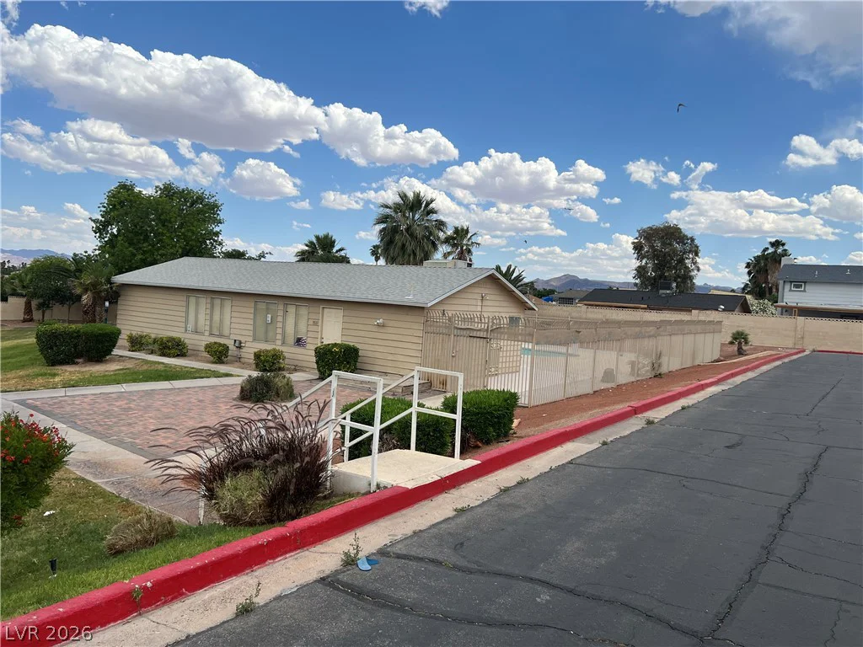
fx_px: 648
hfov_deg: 67.3
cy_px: 324
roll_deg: -4.1
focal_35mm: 26
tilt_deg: -4.0
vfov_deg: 53.1
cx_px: 432
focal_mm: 5.7
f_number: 1.5
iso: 50
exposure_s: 1/4831
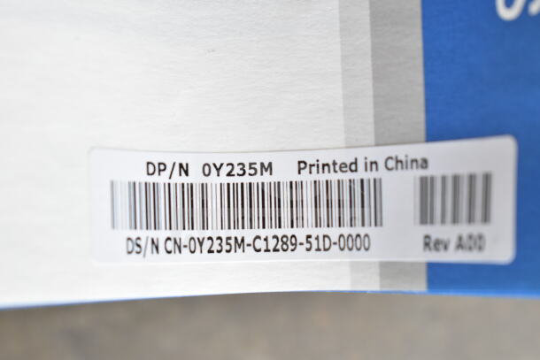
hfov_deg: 24.6
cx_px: 270
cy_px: 180
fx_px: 1238
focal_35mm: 82
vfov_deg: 16.6
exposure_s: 1/200
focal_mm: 55
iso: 1600
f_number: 7.1
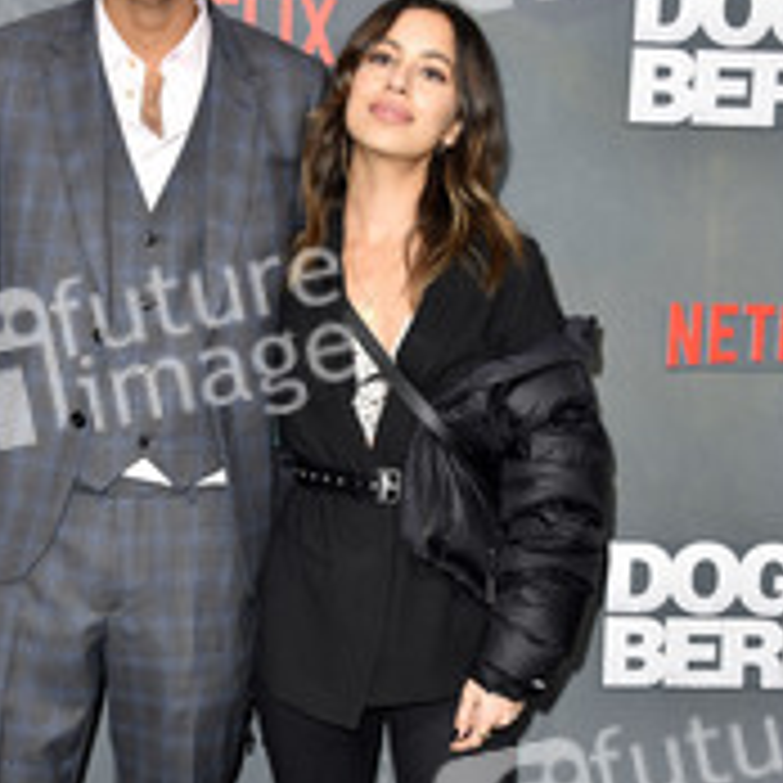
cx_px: 256
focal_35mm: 88
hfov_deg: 19.7
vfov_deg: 19.6
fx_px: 2252
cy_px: 580
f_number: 5.6
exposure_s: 1/200
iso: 250
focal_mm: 45
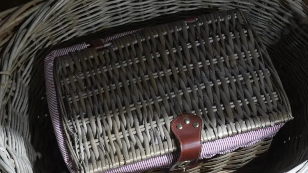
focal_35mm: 65
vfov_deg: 18.4
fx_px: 531
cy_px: 122
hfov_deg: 32.4
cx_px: 156
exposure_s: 1/60
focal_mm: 23
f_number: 5.1
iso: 1000
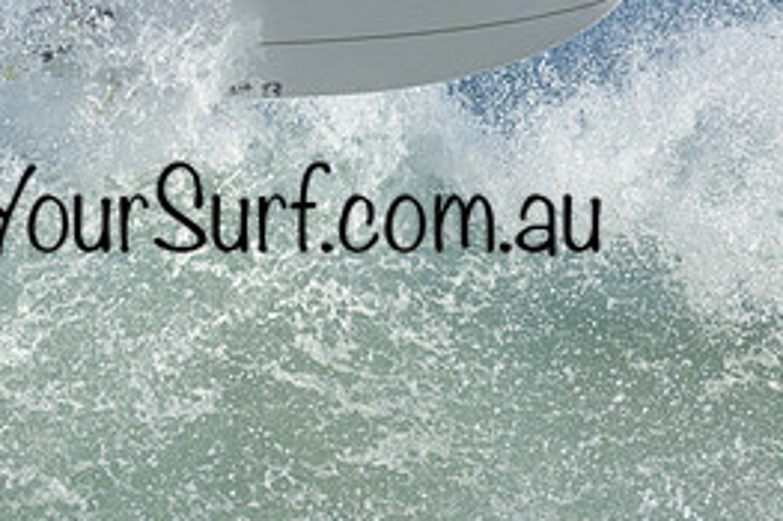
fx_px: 44428
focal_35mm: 2044
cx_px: 242
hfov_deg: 1.0
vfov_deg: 0.7
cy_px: 261
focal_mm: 800
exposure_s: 1/2000
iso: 320
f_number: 6.3
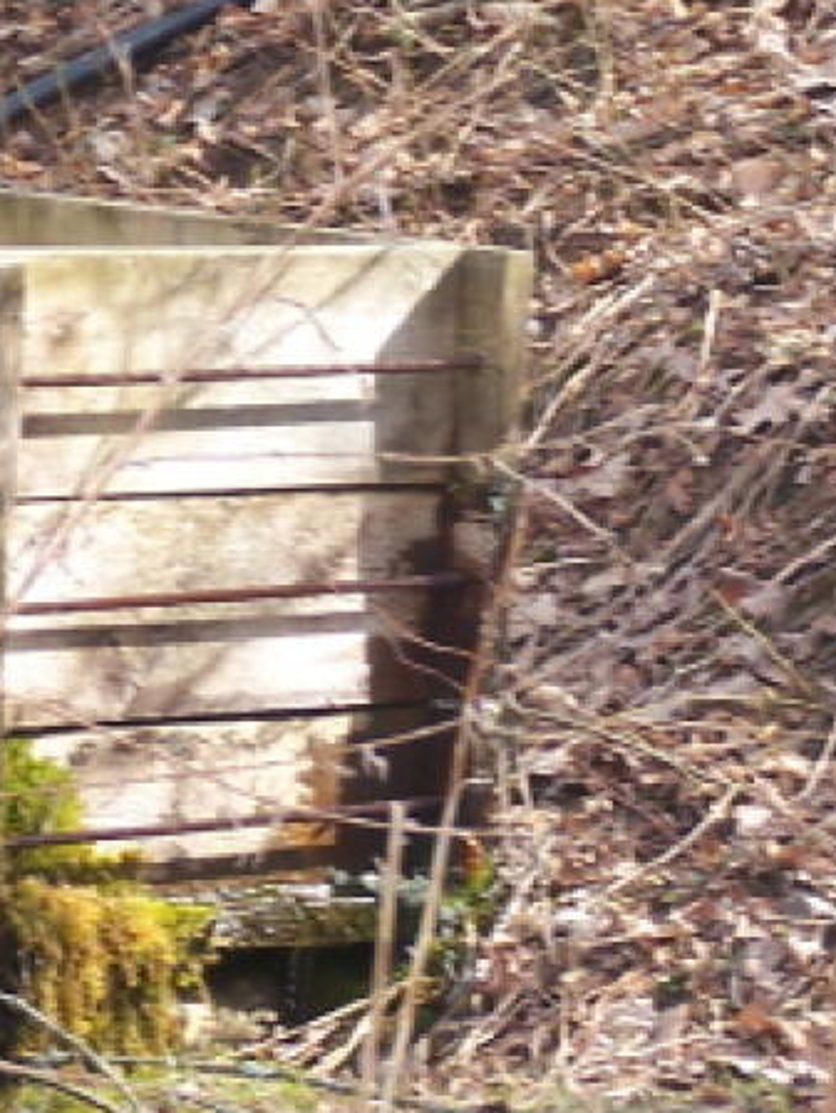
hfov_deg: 4.7
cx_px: 57
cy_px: 435
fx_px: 10267
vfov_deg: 6.2
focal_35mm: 319
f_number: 3.2
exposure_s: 1/125
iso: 80
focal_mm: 17.5
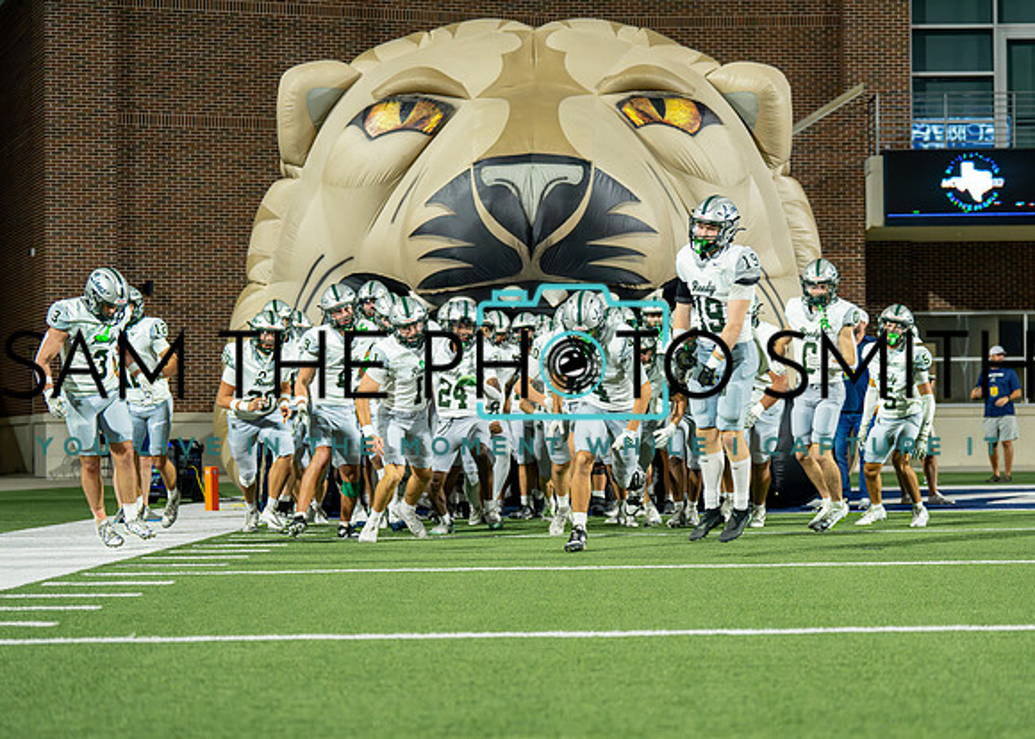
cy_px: 408
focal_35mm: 86
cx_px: 596
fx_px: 2526
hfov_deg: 23.1
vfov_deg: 16.6
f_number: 2.8
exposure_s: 1/1600
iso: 3200
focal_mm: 70
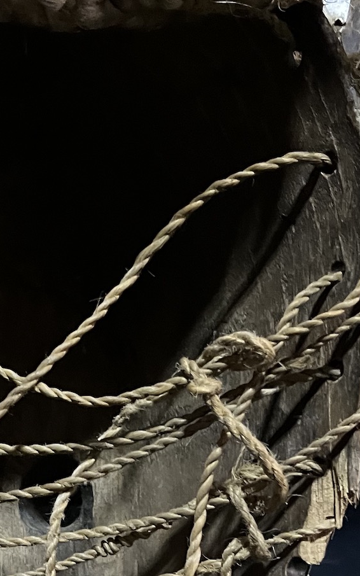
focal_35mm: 67
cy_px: 544
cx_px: 22
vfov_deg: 29.1
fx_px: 1051
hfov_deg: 19.0
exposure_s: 1/30
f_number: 1.6
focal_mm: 5.1
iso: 1000
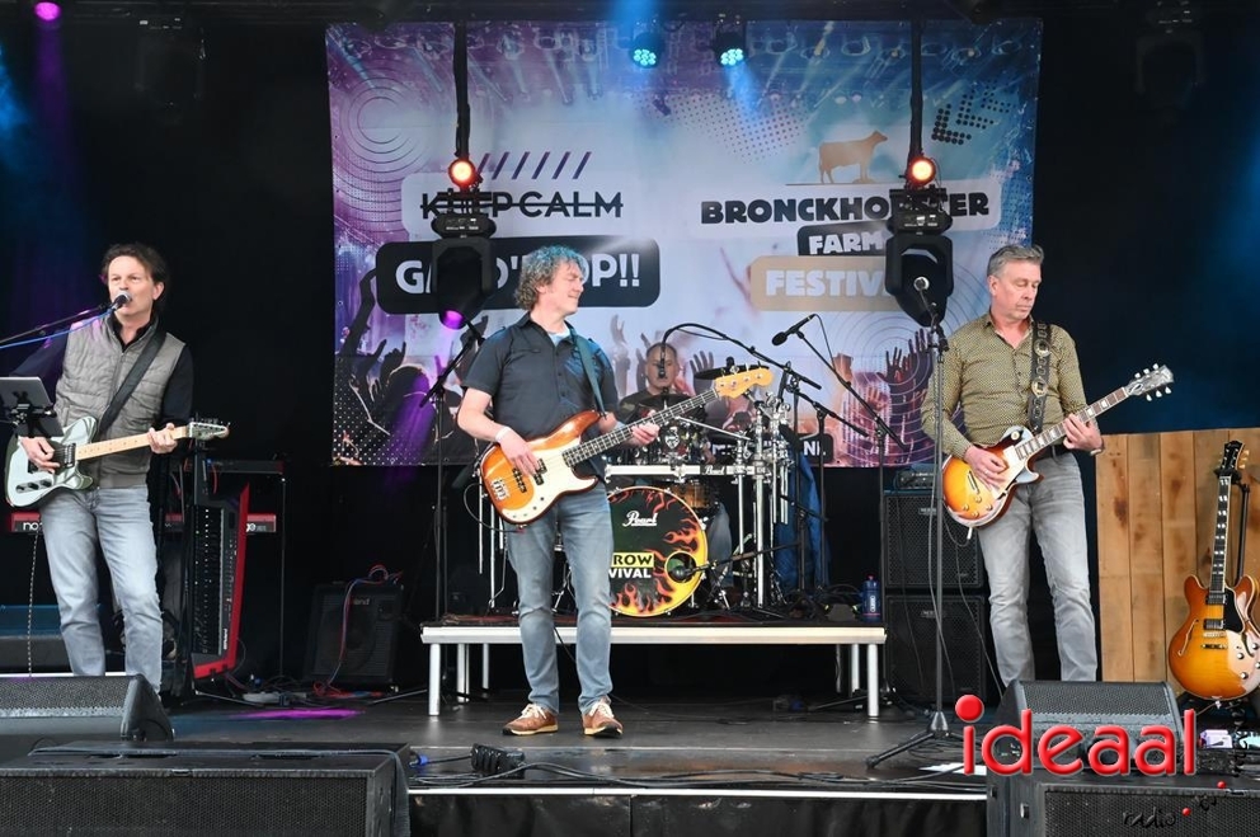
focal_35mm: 52
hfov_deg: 38.2
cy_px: 418
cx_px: 630
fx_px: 1818
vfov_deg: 25.9
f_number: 11
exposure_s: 1/500
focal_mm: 52
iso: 12800
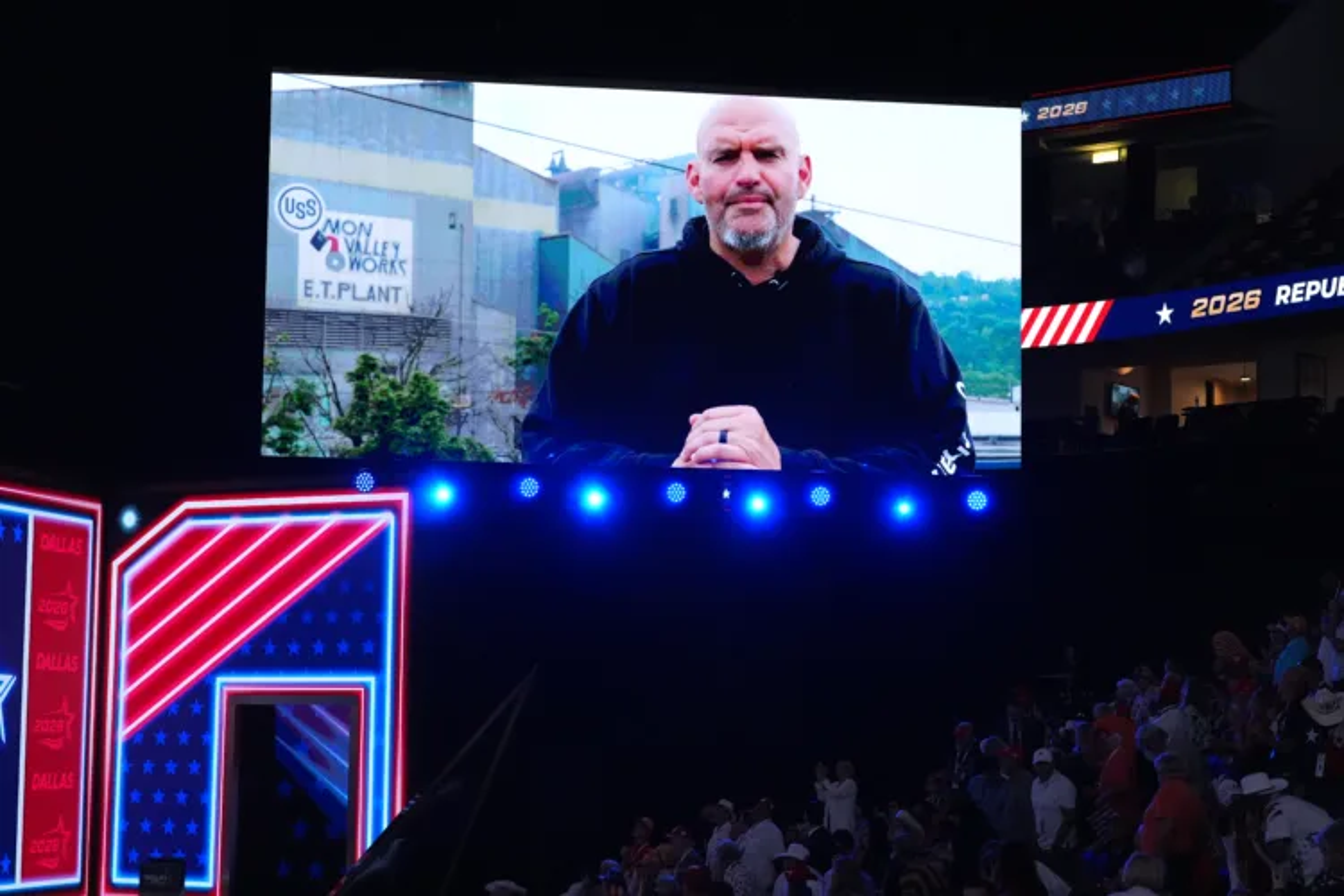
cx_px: 672
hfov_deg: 28.8
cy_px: 448
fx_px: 2613
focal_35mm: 70
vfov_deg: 19.5
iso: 5000
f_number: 2.8
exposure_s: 1/640
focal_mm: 70
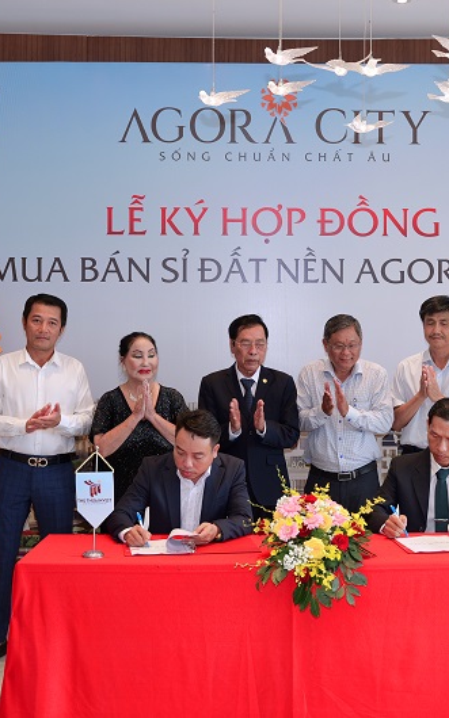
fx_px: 1175
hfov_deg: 21.6
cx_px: 289
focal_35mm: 60
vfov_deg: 34.0
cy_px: 358
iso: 640
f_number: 4
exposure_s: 1/160
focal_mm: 39
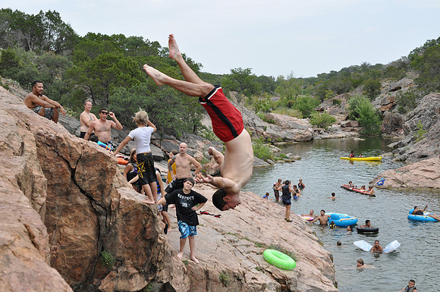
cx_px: 220
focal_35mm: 48
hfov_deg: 41.2
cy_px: 146
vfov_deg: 28.0
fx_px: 586
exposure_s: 1/1250
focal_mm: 32
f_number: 5.6
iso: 400
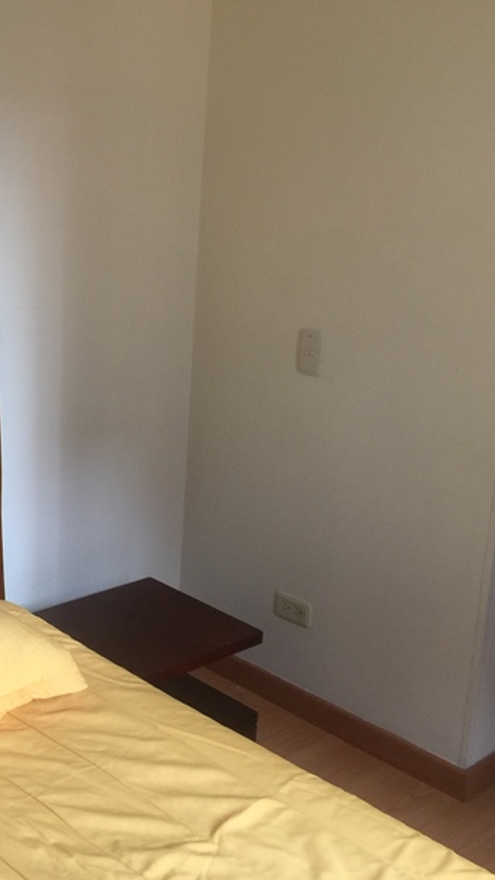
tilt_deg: -15.6
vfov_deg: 47.3
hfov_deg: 26.8
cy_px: 443
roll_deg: -1.4
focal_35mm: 43
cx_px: 51
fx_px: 1003
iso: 64
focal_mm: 4.15
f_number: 2.2
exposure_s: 1/15
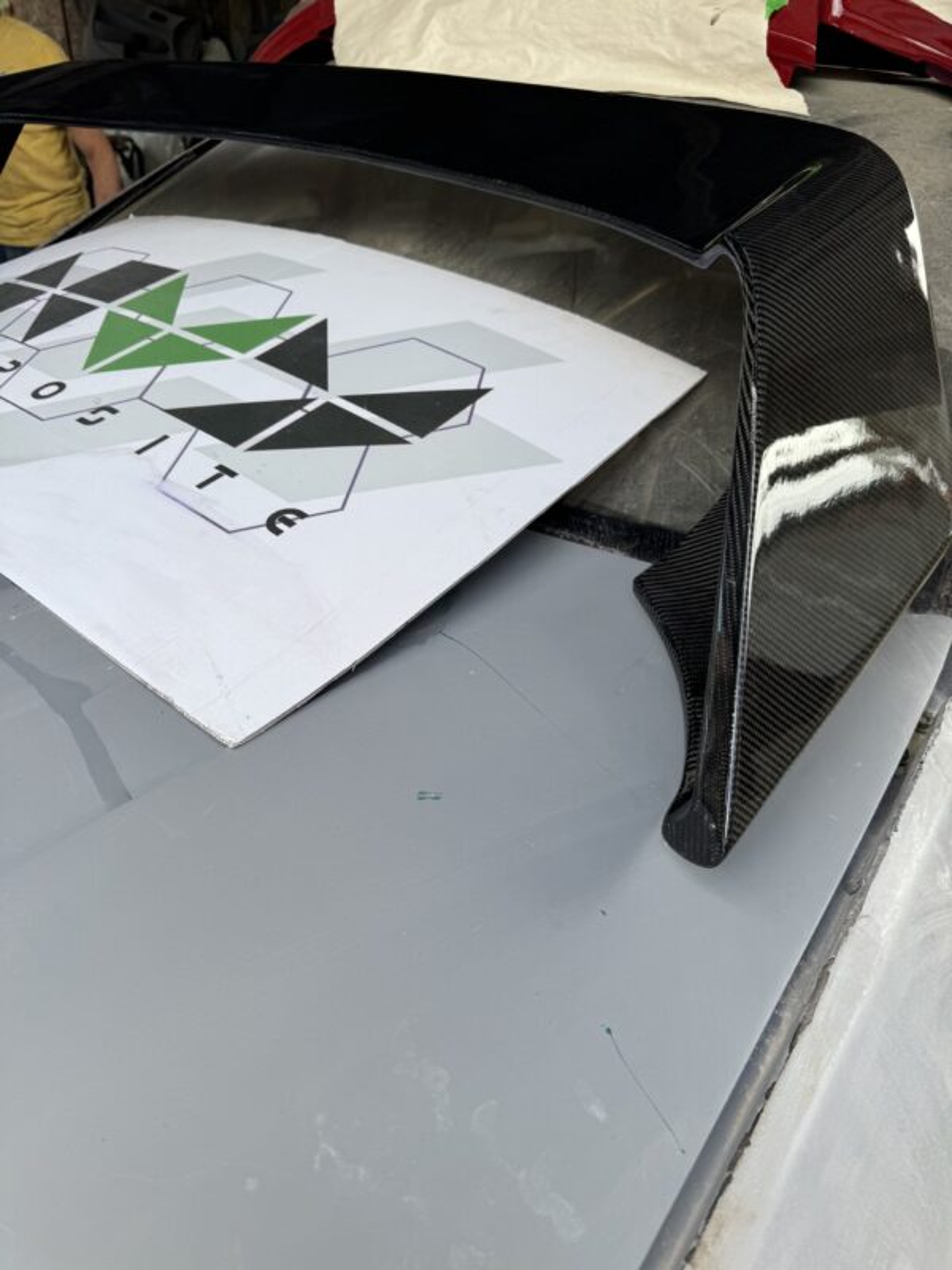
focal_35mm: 24
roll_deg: -0.3
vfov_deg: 71.6
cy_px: 635
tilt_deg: -32.6
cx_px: 476
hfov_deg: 56.8
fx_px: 880
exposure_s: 1/522
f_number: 1.78
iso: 80
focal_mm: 6.76
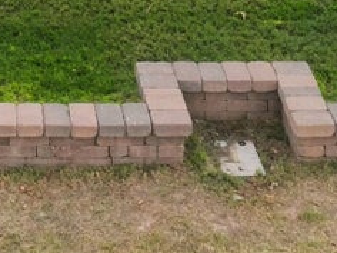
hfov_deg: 13.9
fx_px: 1353
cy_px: -397
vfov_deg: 9.3
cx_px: -29
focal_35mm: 139
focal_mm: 12.3
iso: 330
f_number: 2.8
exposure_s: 1/3200
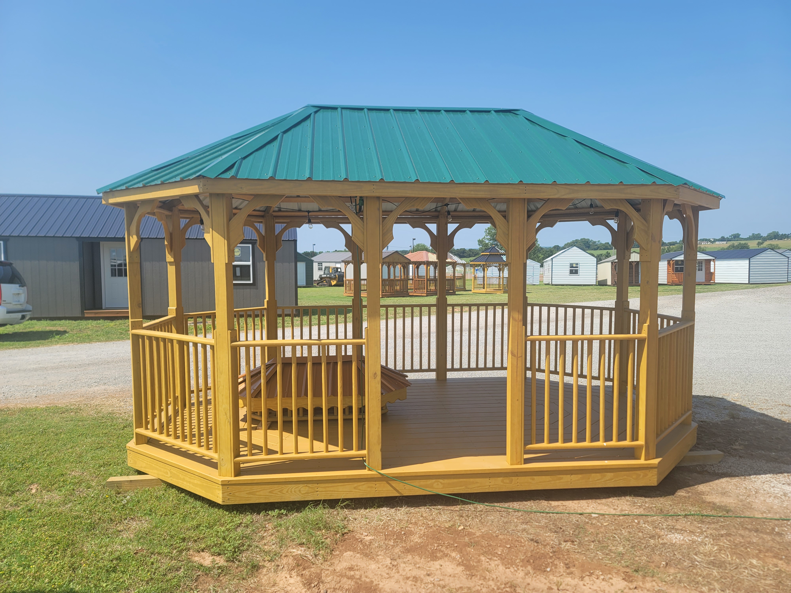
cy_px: 296
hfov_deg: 69.4
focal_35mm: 25
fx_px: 571
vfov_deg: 54.9
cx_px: 396
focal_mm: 7
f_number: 1.8
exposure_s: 1/744
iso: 20
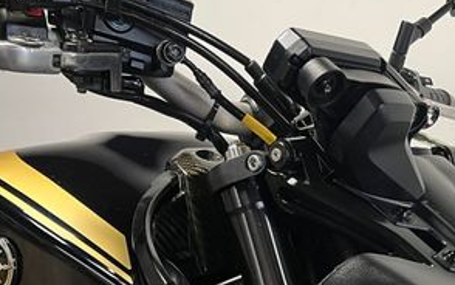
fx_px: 744
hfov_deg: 32.3
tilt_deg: -13.3
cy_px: 276
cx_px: 409
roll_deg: -2.5
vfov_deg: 21.0
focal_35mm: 60
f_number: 1.6
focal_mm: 5.1
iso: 80
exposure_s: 1/50
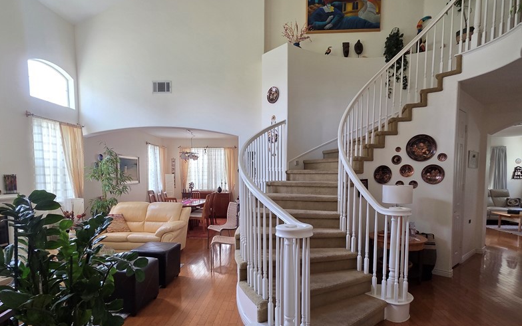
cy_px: 193
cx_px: 262
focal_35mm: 18
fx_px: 256
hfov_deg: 91.1
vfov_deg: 64.5
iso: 200
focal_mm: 2.2
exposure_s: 1/60
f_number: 2.2
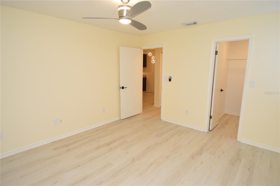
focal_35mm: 18
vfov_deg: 67.3
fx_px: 140
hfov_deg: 90.1
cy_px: 93
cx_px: 140
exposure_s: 1/80
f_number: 4.5
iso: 400
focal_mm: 12
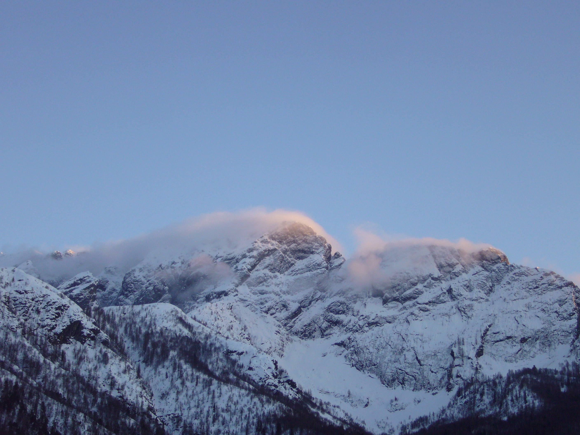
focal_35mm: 74
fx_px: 1240
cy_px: 218
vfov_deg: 19.9
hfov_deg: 26.3
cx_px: 290
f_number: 4.1
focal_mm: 12.2
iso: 100
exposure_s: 1/160
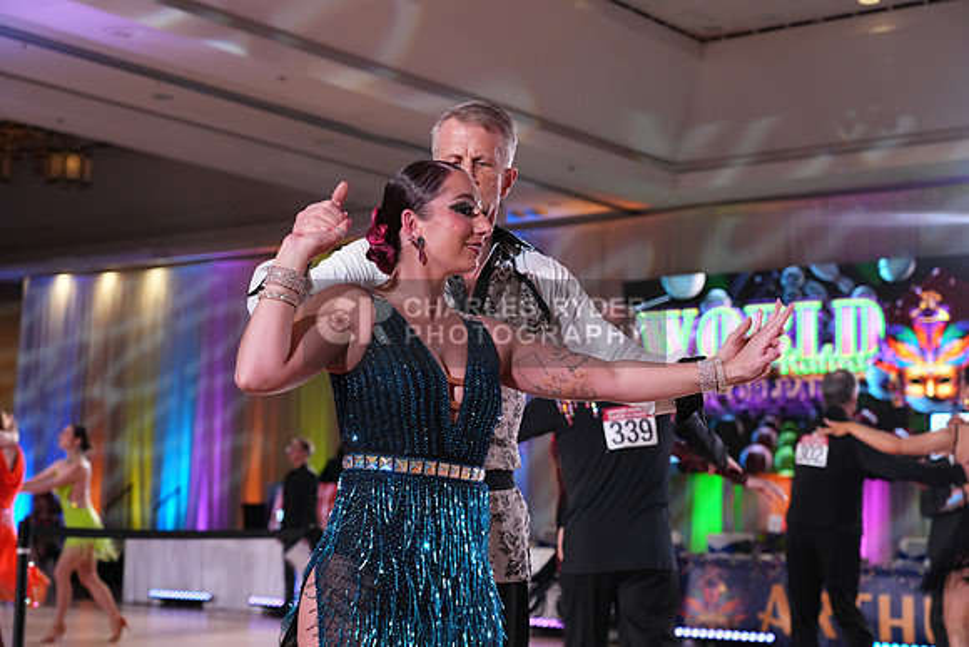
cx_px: 484
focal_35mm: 59
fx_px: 1588
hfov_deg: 33.9
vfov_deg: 23.0
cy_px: 324
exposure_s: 1/500
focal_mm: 59
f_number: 4
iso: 2500
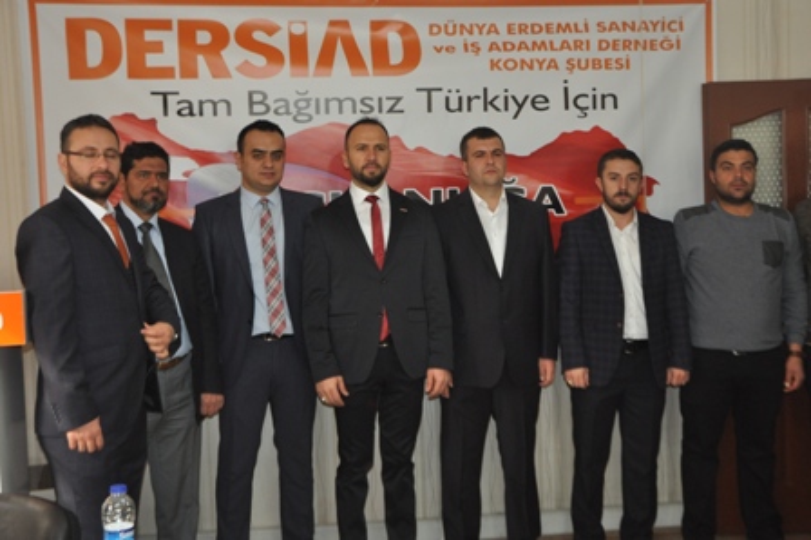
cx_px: 406
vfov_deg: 30.8
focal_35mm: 44
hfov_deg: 45.0
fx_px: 979
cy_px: 270
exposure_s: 1/60
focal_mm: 29
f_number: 3.8
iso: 800
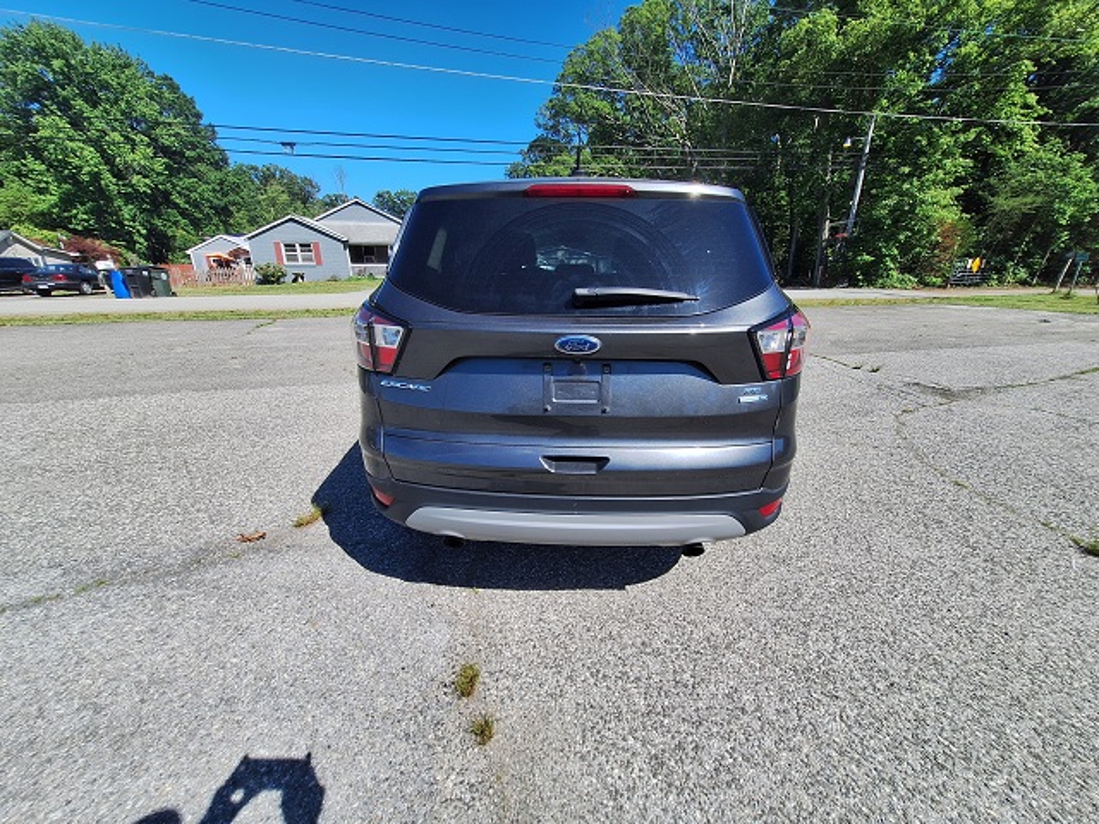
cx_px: 550
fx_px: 413
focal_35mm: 13
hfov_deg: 106.2
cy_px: 412
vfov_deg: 89.9
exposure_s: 1/908
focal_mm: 1.74
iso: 40
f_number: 2.2
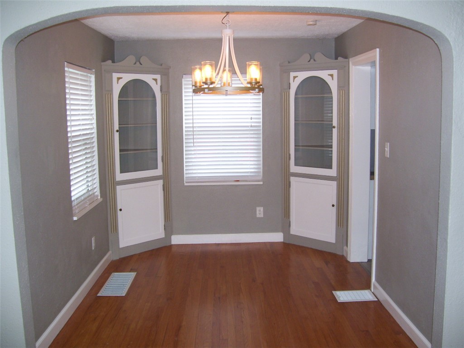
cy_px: 174
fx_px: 483
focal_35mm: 36
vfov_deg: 39.7
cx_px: 232
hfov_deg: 51.4
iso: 125
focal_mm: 6
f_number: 2.7
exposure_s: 1/60
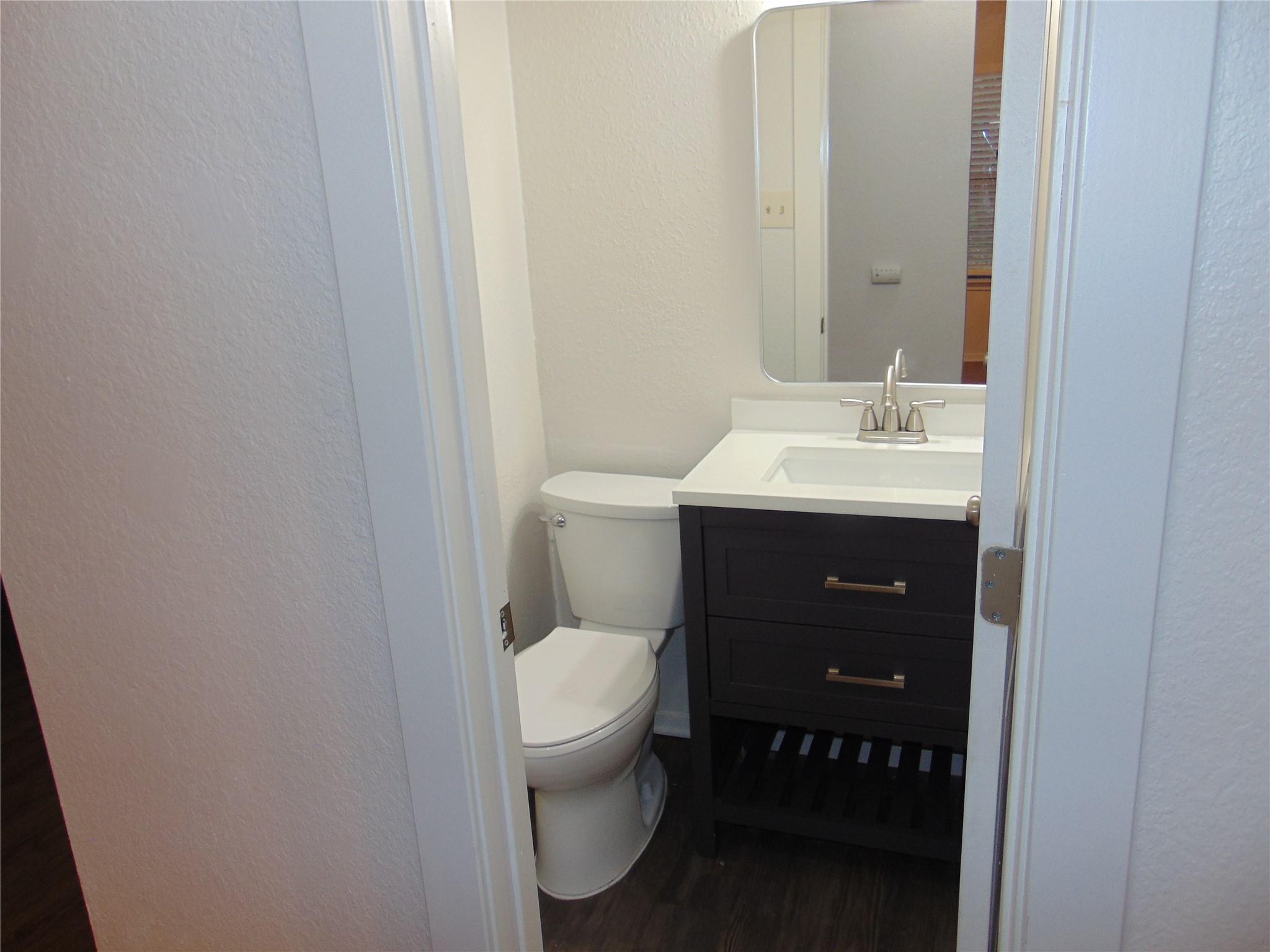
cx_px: 635
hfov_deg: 69.4
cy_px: 476
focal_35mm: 25
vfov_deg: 54.9
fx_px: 917
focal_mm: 4.5
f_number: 3
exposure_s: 1/40
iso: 80
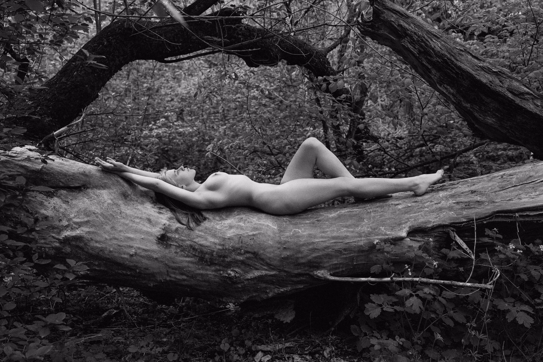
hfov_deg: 54.4
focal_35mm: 35
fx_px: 528
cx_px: 272
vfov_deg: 37.9
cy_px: 181
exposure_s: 1/400
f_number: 2.5
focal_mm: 35
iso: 100
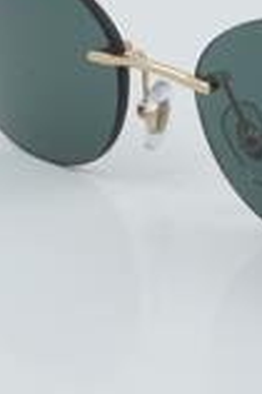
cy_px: 107
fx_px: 1874
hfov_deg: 7.8
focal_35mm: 171
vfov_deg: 12.0
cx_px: 414
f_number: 32
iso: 100
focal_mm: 45
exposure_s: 1/3
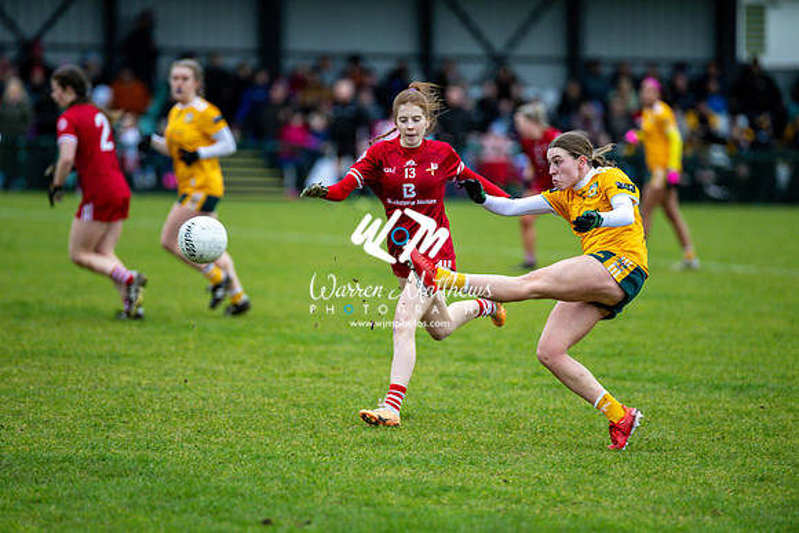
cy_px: 266
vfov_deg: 4.6
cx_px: 400
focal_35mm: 300
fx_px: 6660
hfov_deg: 6.9
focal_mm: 300
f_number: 2.8
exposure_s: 1/1000
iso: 1400
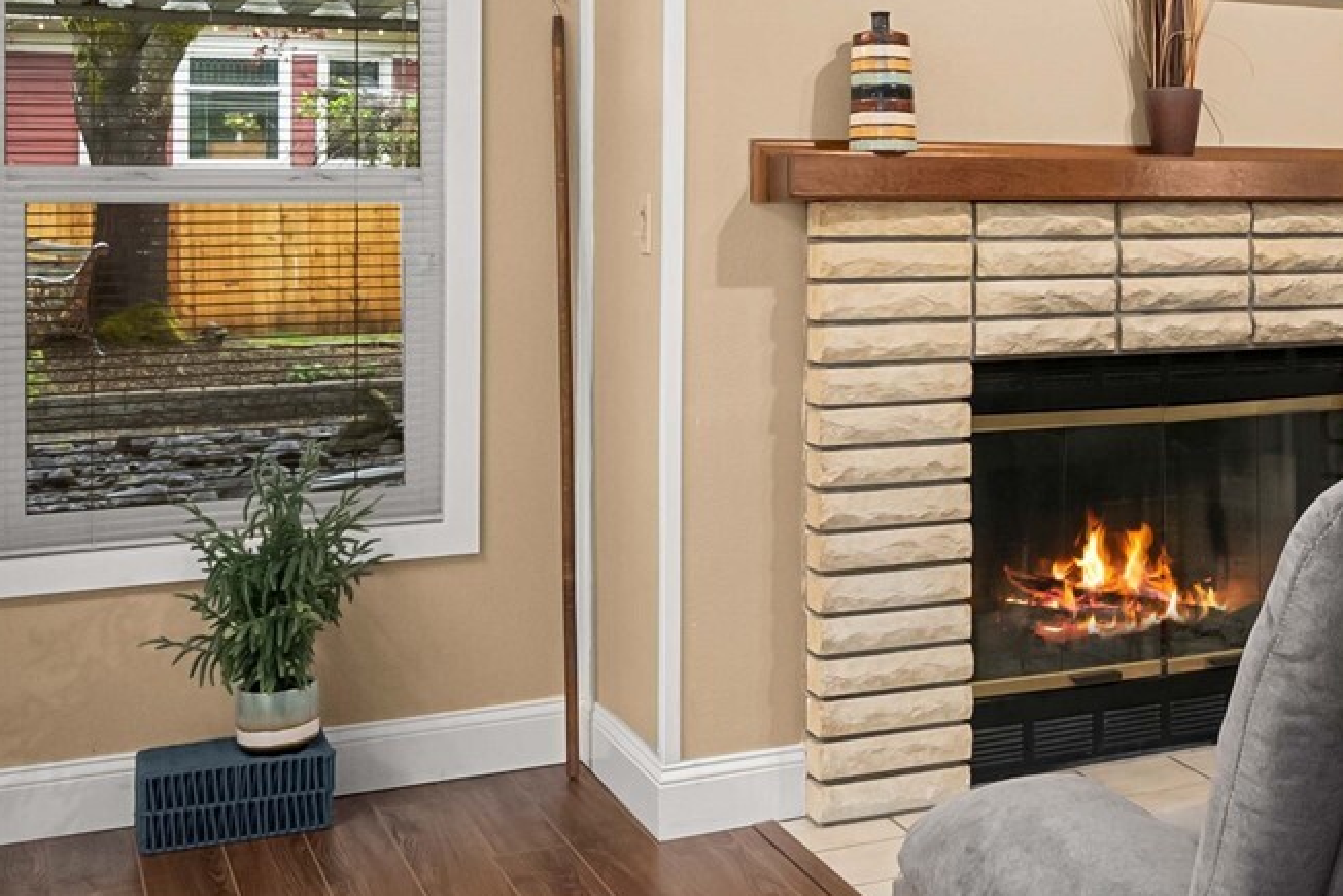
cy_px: 237
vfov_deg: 25.7
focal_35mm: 52
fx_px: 1940
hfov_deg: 34.4
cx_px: 1371
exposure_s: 1/13
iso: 1000
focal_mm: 20
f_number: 7.1
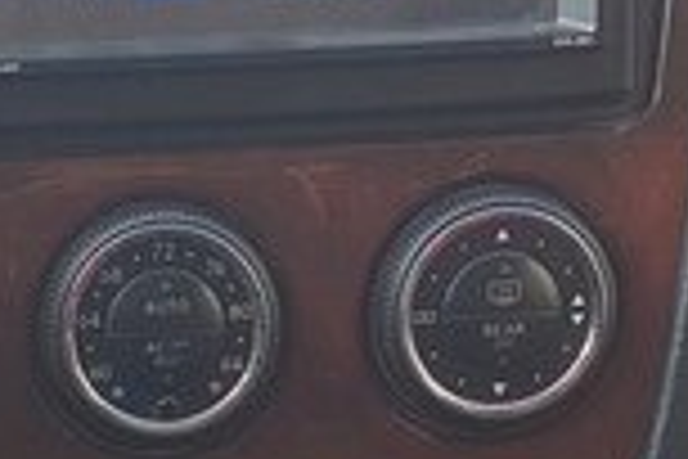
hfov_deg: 17.2
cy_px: 628
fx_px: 2236
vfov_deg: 11.4
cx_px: 72
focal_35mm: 117
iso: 50
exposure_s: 1/50
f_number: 1.7
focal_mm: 4.2
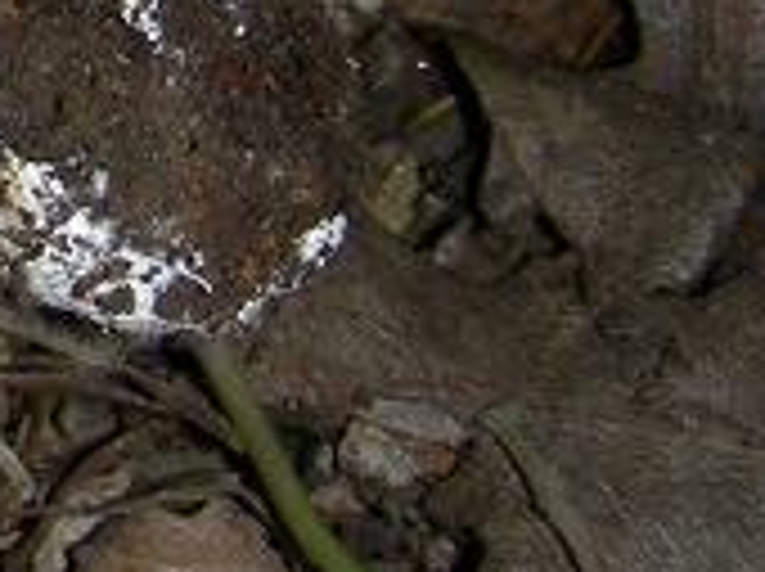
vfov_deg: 8.0
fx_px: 3950
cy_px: -504
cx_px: -914
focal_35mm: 179
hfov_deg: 10.0
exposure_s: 1/60.1
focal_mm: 6.3
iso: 50
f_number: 6.8
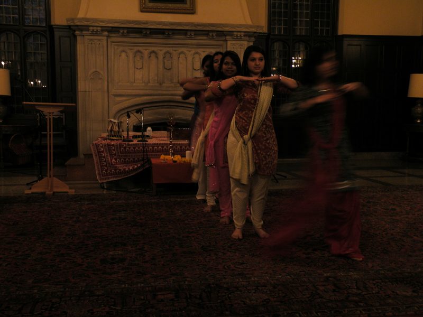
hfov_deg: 44.8
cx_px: 212
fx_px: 513
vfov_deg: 34.3
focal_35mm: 42
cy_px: 158
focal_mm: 7.4
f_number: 3.2
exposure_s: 1/8
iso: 64
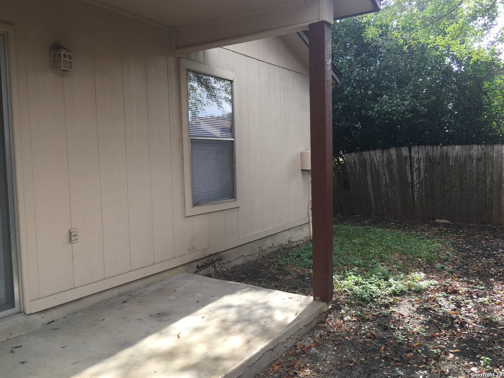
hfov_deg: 60.0
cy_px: 188
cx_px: 249
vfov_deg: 46.8
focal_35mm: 30
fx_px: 437
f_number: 2.2
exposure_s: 1/384
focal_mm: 4.15
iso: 25
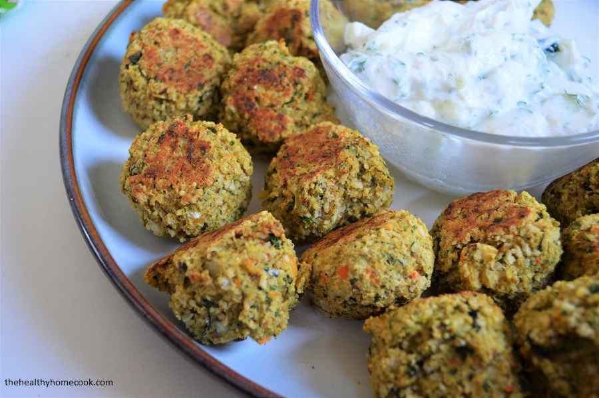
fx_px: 723
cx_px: 300
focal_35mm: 44
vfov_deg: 30.8
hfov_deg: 45.0
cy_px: 199
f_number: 4.5
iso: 800
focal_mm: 29
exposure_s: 1/40
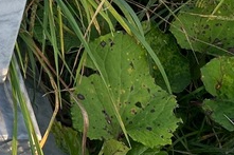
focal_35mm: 98
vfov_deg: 12.5
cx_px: -167
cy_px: -138
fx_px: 637
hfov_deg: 17.5
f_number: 1.8
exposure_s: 1/444
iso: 32
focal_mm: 4.25
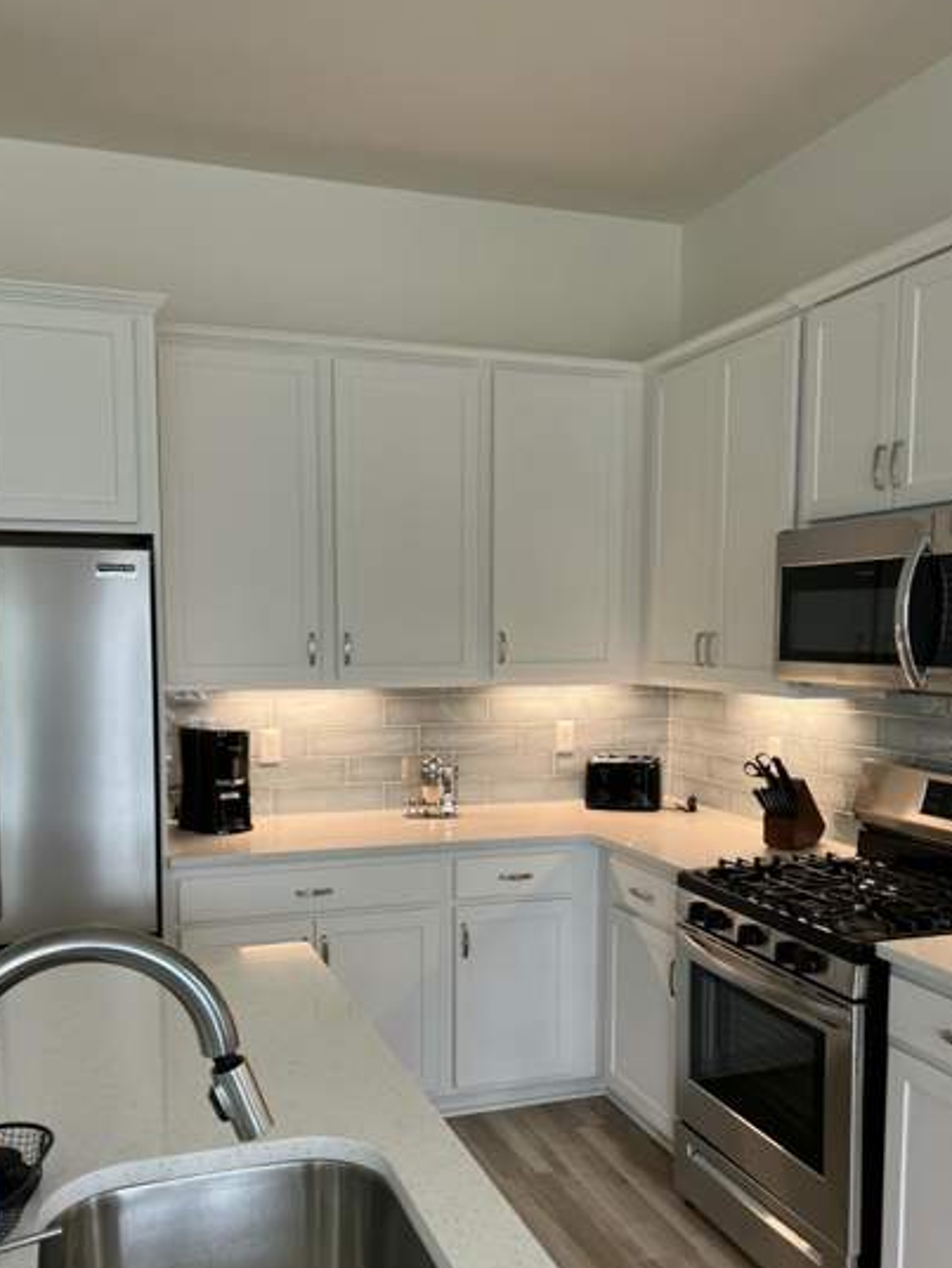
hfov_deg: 45.4
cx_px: 439
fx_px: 1136
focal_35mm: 31
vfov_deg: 58.1
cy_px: 718
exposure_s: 1/60
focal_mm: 5.1
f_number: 1.6
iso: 80
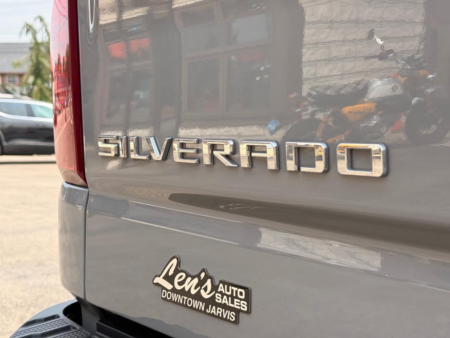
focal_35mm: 48
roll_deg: -0.1
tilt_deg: -4.7
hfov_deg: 39.7
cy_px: 169
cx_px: 225
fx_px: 624
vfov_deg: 30.3
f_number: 1.78
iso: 80
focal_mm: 6.76
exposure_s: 1/1608
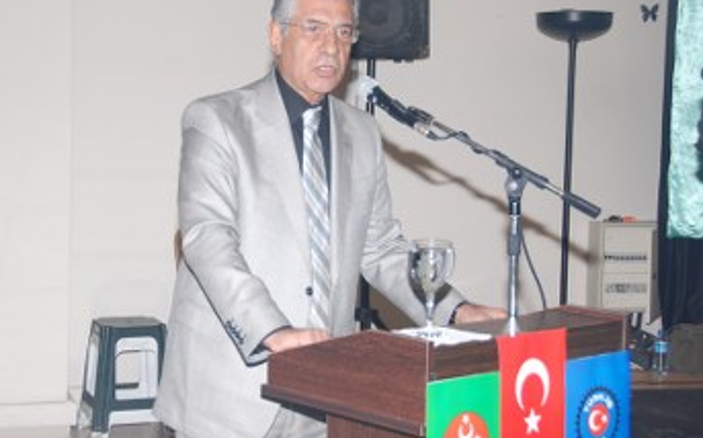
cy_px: 201
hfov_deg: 27.5
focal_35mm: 75
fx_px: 1436
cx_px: 299
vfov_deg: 17.4
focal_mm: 40
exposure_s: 1/60
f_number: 4.5
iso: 200
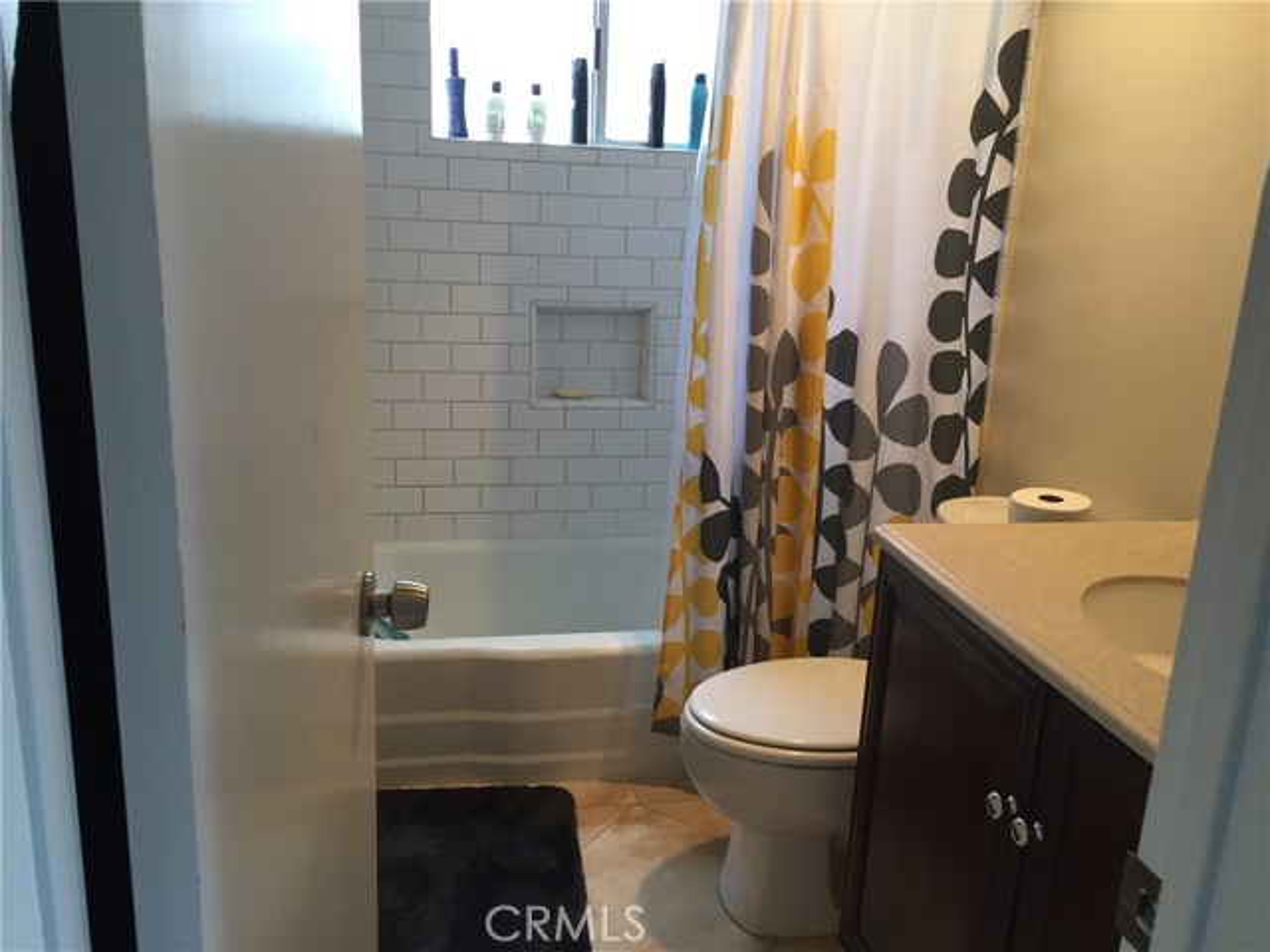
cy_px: 476
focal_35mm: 29
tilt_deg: -14.7
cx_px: 635
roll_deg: -2.9
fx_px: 1064
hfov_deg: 61.7
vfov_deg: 48.2
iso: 64
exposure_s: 1/30
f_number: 2.2
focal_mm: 4.15
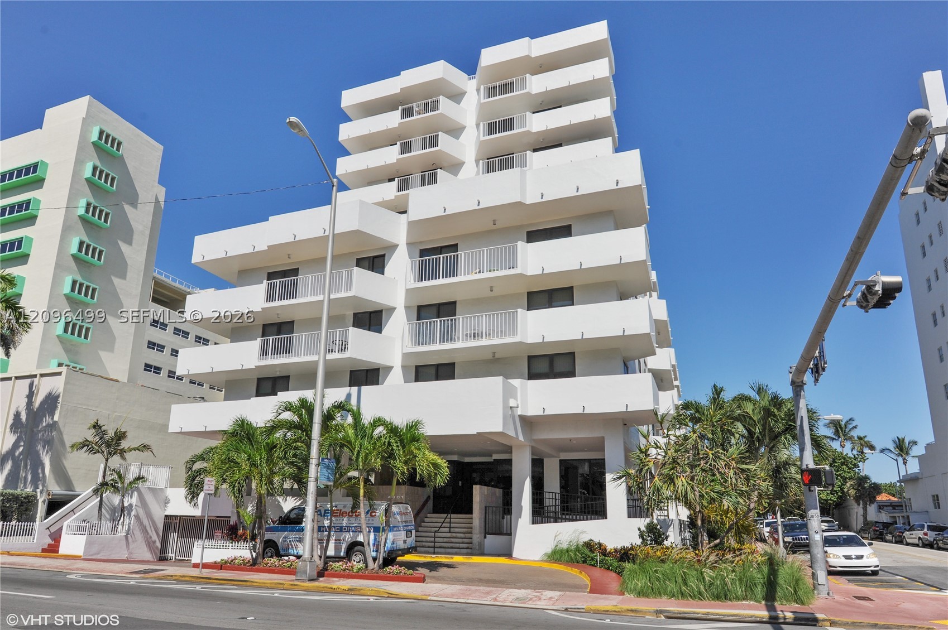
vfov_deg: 57.1
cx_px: 474
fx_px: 579
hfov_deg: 78.6
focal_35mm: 22
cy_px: 315
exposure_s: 1/800
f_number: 8
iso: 200
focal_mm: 22
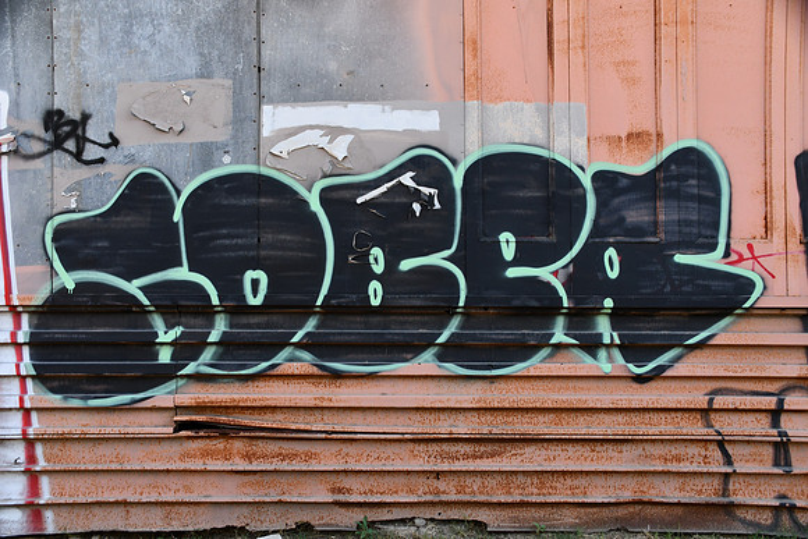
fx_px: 741
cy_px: 270
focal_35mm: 33
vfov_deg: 40.0
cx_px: 404
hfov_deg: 57.2
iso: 400
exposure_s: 1/250
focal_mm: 22
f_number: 5.6
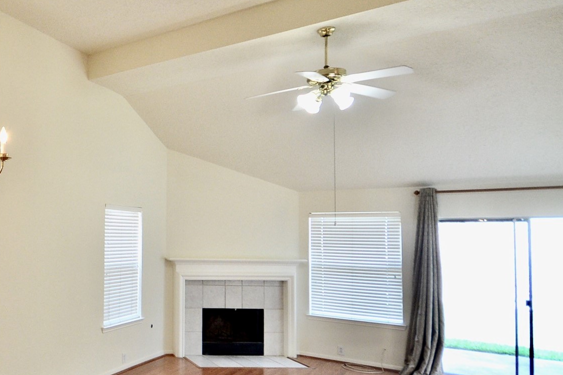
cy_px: 210
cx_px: 50
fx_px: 453
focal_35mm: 29
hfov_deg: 54.8
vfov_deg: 44.9
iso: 1250
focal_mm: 10
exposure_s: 1/125
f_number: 5
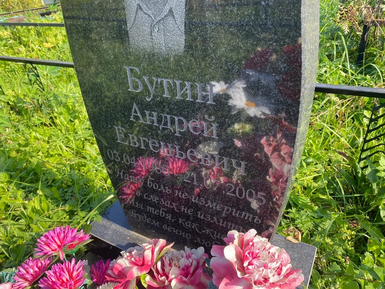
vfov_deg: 53.1
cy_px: 144
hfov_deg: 67.3
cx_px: 192
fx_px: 289
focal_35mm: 26
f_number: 1.8
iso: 32
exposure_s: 1/519
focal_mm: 4.25
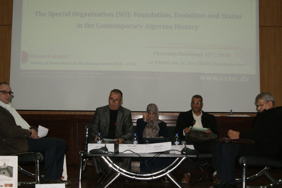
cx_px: 145
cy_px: 128
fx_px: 368
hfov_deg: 41.9
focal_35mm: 47
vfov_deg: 28.4
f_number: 5.6
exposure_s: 1/60
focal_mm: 22
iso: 400
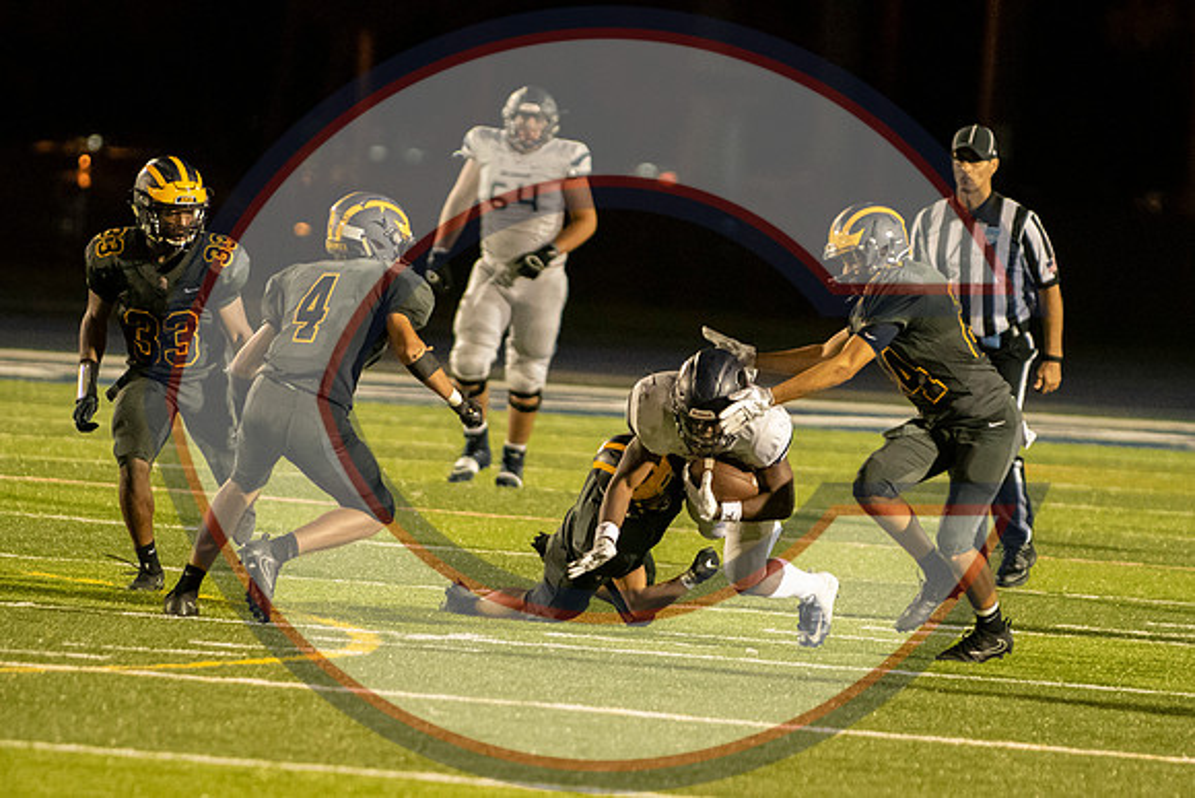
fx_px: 12912
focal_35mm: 389
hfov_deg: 5.3
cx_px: 670
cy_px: 517
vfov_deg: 3.5
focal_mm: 200
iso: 10000
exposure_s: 1/1250
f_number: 2.8
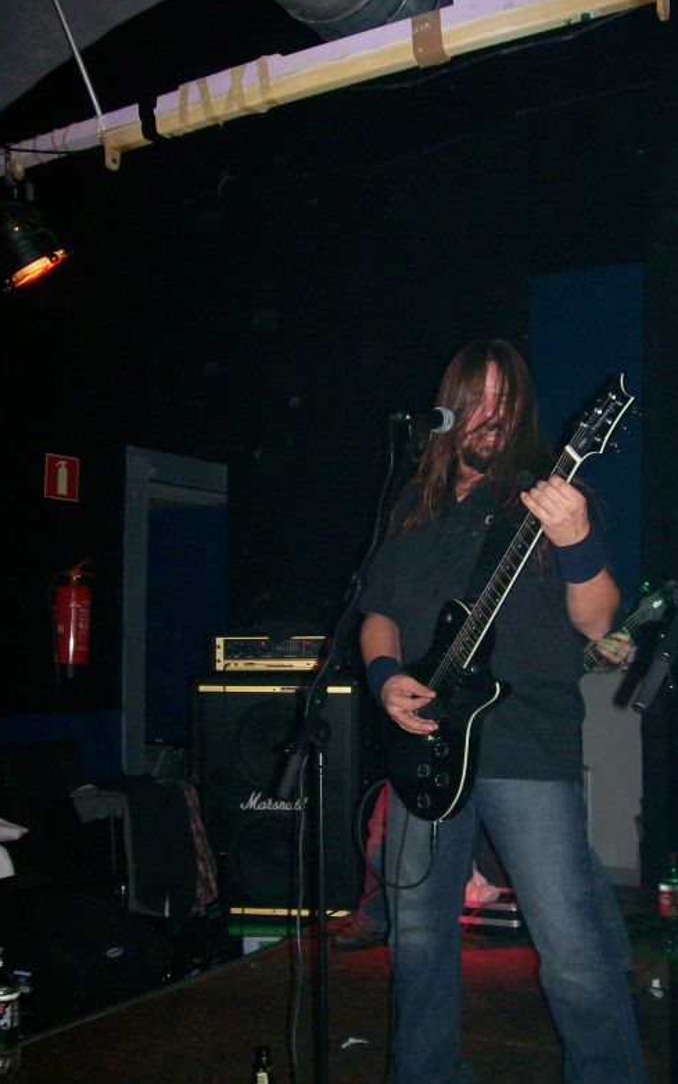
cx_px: 377
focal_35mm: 39
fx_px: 1153
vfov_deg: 50.4
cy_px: 542
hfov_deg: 32.7
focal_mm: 6
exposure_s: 1/64
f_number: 2.7
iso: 140
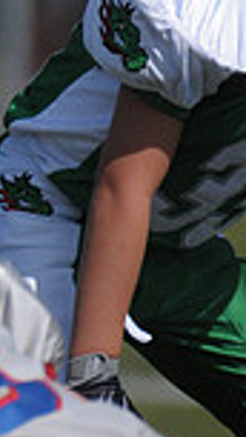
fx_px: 27568
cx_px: -569
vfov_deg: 0.9
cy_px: 201
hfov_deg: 0.5
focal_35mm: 2376
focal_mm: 400
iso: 640
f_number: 4
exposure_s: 1/8000
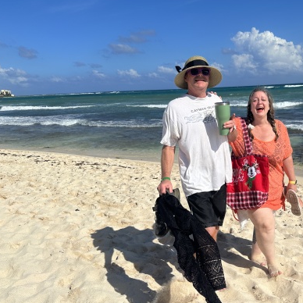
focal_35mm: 35
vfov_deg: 47.2
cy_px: 157
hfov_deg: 45.4
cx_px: 230
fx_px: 347
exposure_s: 1/10753
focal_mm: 6.86
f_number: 1.78
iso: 80
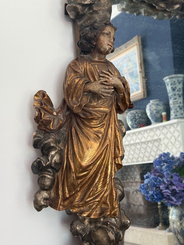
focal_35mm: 48
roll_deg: -1.2
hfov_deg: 30.3
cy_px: 122
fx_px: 340
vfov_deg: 39.7
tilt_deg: -1.0
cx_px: 92
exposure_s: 1/60
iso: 160
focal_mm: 6.76
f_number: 1.78
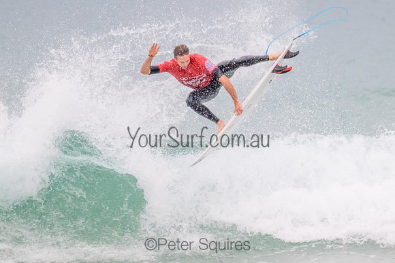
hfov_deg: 1.9
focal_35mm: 1069
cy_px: 131
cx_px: 261
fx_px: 11730
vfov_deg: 1.3
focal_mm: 800
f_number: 11
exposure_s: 1/2000
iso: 5600
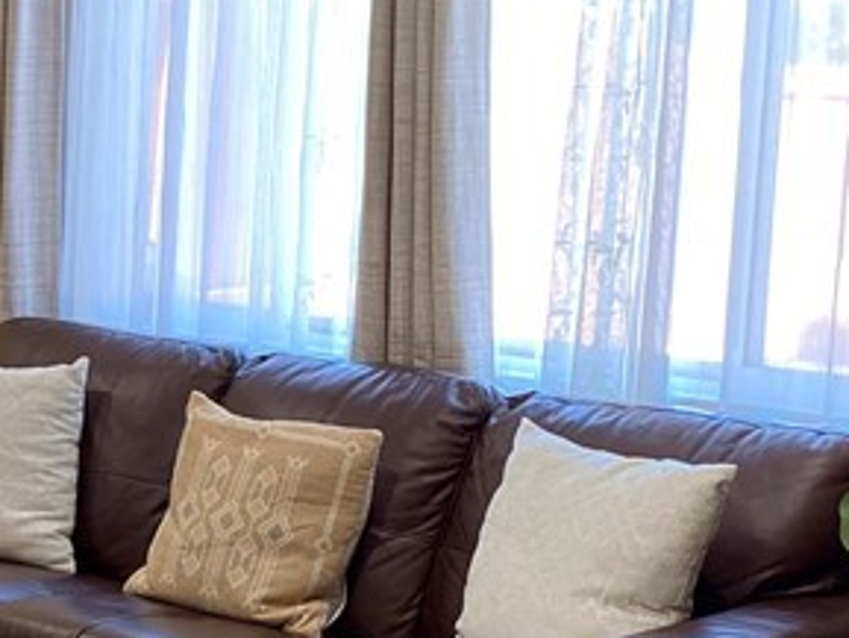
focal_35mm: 92
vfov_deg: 16.1
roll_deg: -2.2
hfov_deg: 20.0
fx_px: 2257
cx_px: -170
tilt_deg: -7.4
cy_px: 385
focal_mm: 4.25
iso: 125
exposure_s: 1/60
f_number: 1.8
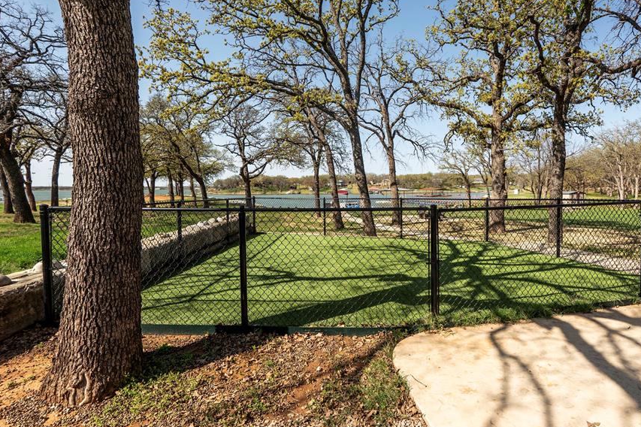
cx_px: 371
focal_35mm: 18
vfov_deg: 67.3
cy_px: 201
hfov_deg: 89.3
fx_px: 320
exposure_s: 1/640
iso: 100
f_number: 4
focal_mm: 10
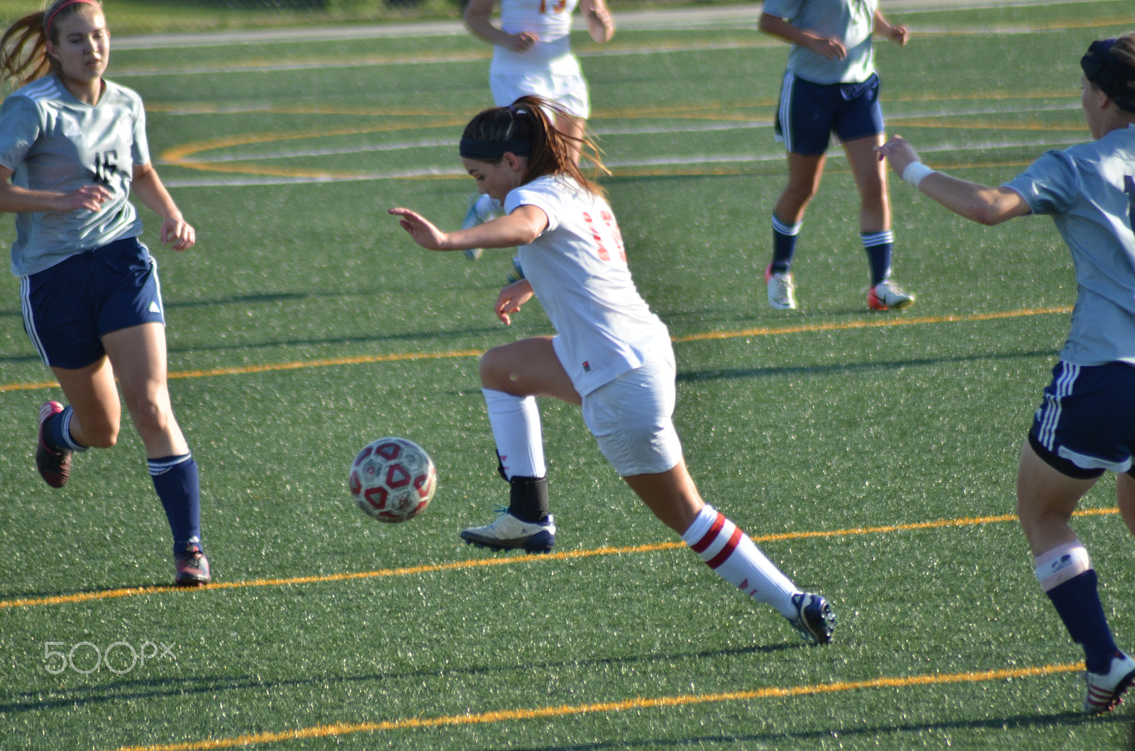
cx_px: 568
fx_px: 14155
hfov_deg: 4.6
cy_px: 376
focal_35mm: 450
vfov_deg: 3.0
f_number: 5.6
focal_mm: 300
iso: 400
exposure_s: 1/1000
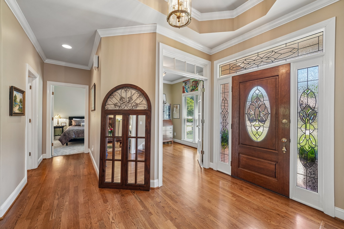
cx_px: 172
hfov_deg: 104.3
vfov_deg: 81.2
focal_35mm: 14
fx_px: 134
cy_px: 114
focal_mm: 14
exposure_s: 1/25
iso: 400
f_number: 8
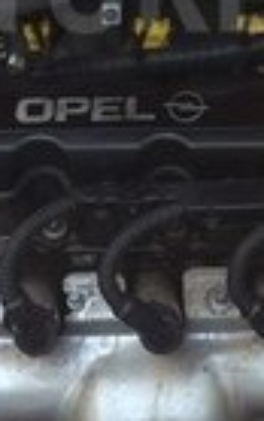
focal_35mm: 146
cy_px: -14
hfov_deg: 8.9
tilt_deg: -44.3
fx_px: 1679
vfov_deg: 14.1
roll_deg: -2.2
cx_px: 282
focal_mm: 4.15
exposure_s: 1/100
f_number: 2.2
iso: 40
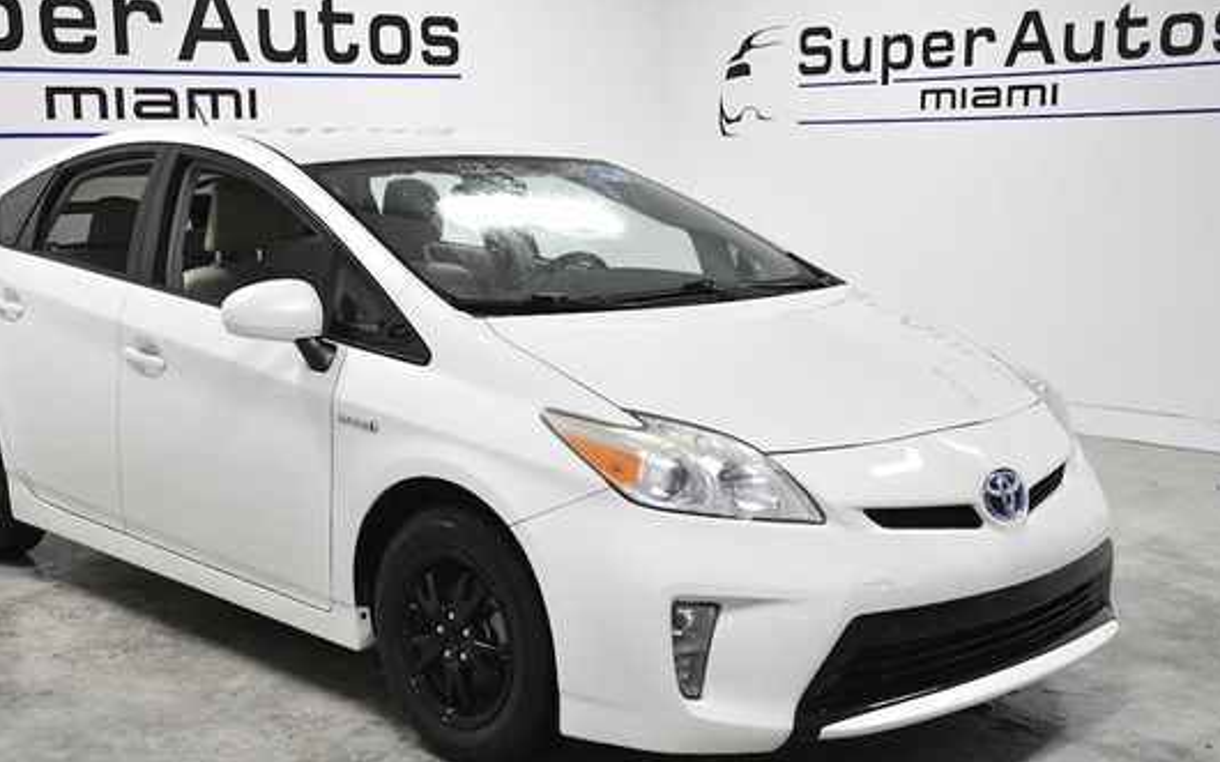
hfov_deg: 41.7
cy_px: 411
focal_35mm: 48
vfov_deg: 26.8
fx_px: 1596
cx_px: 513
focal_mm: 26
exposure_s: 1/640
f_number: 4.5
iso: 2500
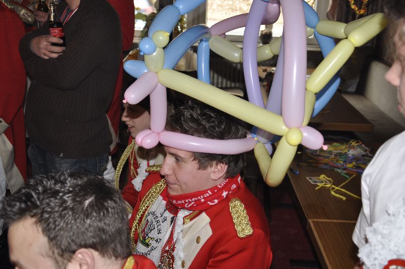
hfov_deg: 37.9
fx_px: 590
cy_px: 134
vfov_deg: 25.7
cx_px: 202
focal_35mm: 52
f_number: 4.5
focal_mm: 35
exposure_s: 1/60
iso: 400
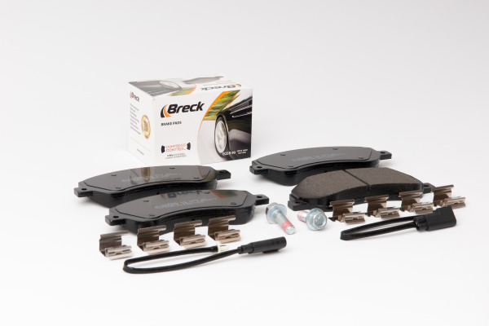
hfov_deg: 22.6
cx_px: 244
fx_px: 1222
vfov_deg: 15.2
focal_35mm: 90
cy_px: 163
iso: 100
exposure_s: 1/200
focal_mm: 60
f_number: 13
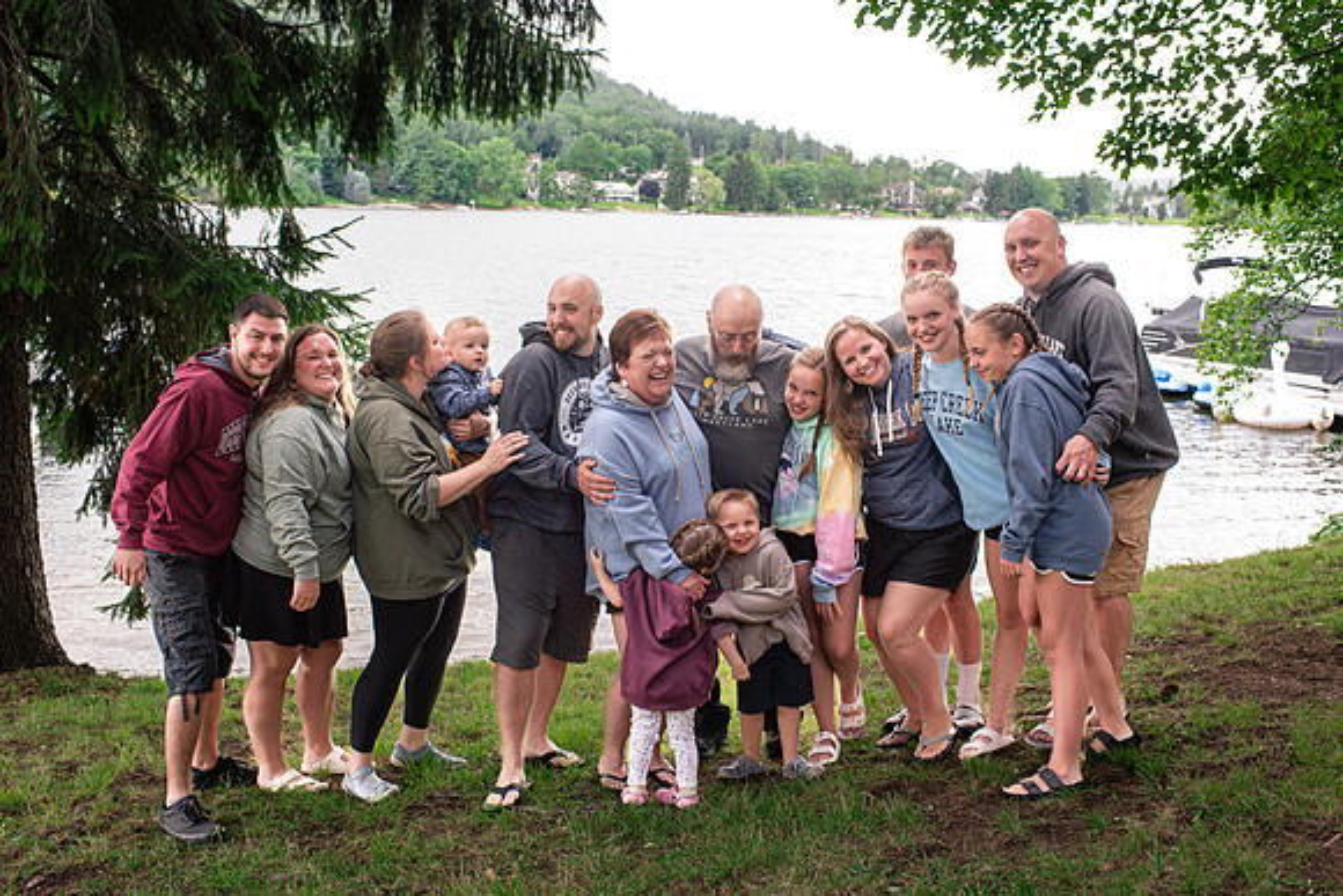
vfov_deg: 37.9
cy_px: 448
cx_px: 672
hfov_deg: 54.4
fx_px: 1306
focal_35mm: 35
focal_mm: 35
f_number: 5.6
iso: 1000
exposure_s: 1/160
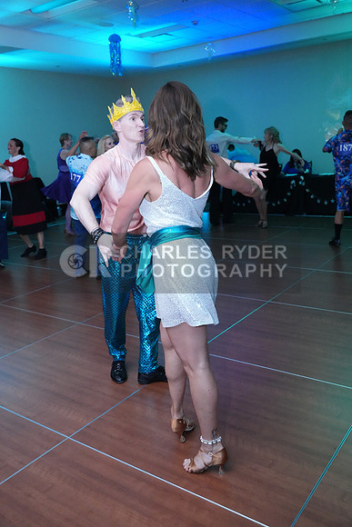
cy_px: 264
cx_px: 176
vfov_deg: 60.3
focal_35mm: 31
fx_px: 454
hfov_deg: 42.3
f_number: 4
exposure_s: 1/200
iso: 8000
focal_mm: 31
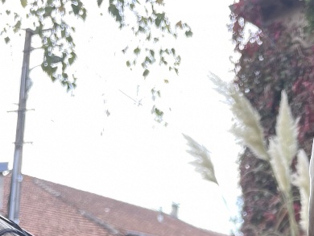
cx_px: 392
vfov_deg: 16.7
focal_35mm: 80
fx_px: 726
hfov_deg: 22.2
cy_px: 355
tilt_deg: -0.1
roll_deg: -3.8
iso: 32
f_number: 1.6
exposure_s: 1/201
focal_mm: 4.2
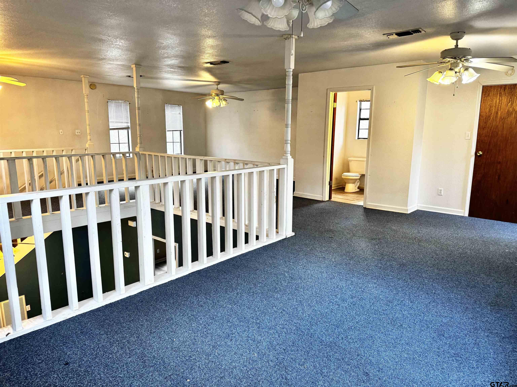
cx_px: 258
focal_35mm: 24
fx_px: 358
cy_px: 194
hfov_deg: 71.6
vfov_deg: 56.8
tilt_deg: -11.1
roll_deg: -0.3
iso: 250
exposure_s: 1/60
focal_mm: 6.76
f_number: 1.78
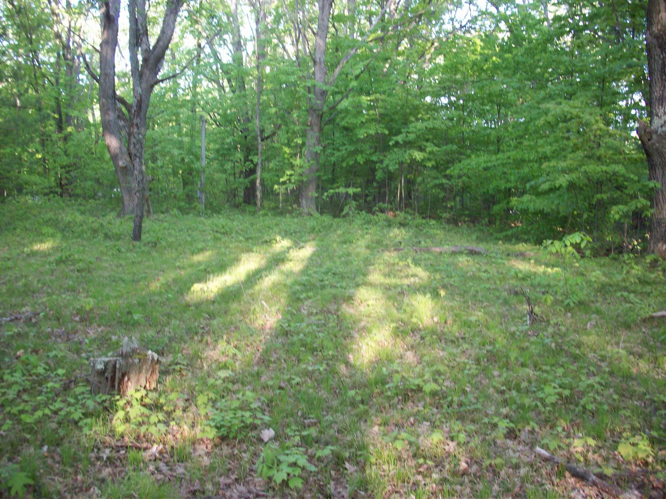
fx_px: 712
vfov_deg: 38.7
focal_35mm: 37
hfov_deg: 50.1
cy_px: 250
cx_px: 333
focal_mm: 6.2
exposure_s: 1/55
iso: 160
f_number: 2.8
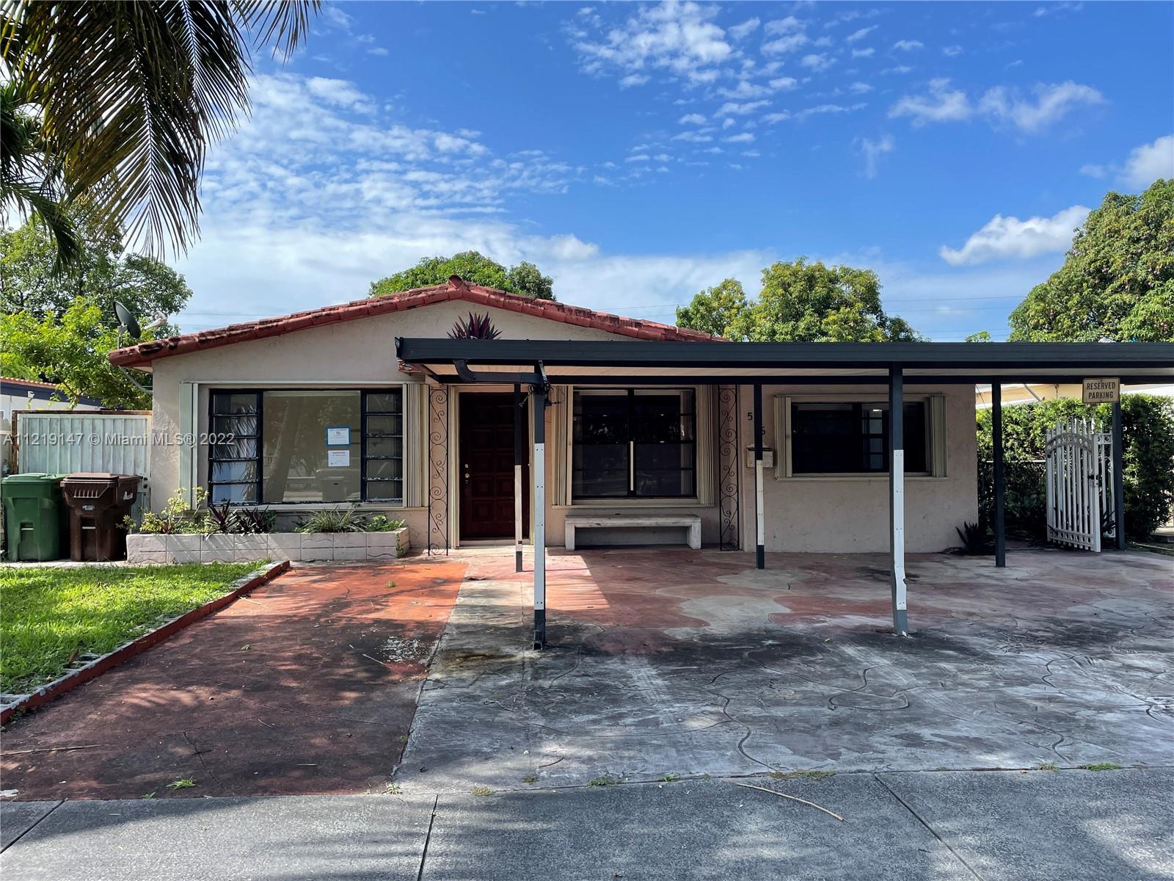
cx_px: 587
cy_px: 440
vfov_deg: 53.1
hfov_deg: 67.3
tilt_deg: +1.5
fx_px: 882
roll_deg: +0.4
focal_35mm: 26
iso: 32
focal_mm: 4.2
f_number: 1.6
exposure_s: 1/2353
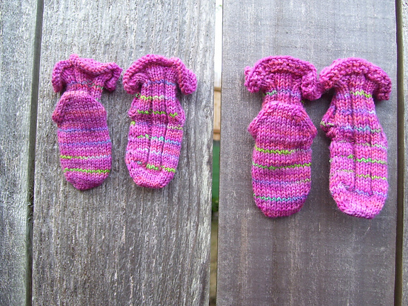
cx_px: 191
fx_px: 471
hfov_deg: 46.8
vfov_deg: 36.0
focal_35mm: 40
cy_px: 148
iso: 80
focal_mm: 6
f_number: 2.7
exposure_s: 1/90
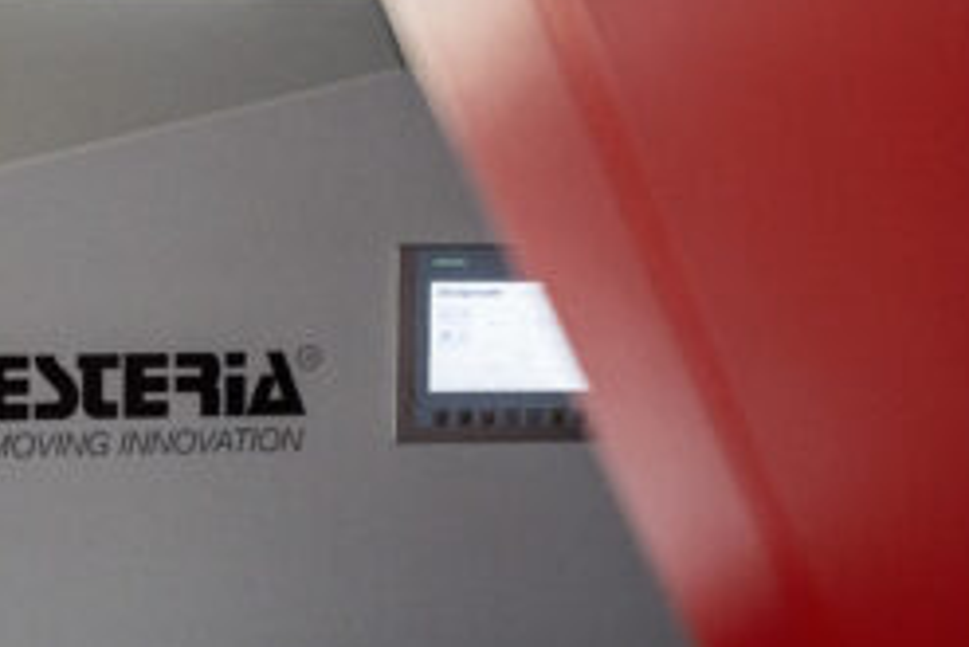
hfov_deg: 15.0
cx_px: 212
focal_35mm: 136
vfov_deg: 10.1
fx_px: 3663
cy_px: 357
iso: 1600
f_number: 4
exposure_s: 1/400
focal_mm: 70
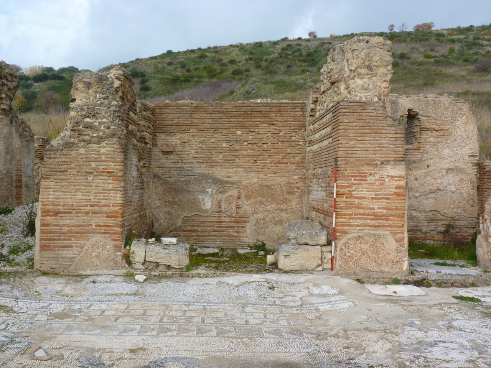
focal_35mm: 44
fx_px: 624
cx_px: 246
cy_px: 184
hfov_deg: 42.9
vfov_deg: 32.9
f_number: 5
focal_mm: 7.8
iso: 80
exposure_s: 1/250
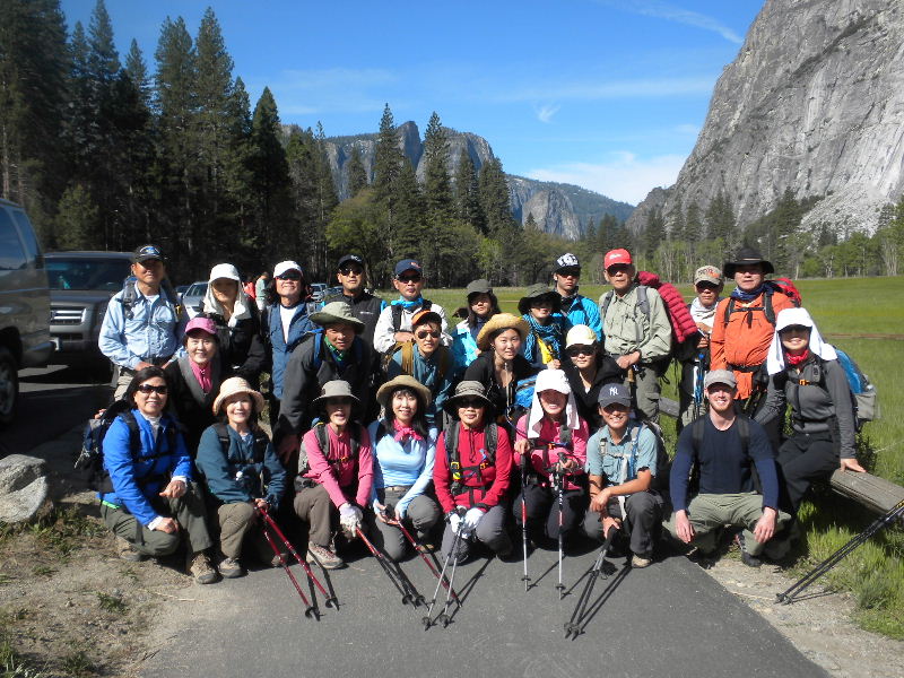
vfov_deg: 38.7
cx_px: 452
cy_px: 339
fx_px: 966
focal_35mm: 37
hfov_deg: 50.1
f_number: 10
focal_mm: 6.6
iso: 64
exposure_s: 1/90.2
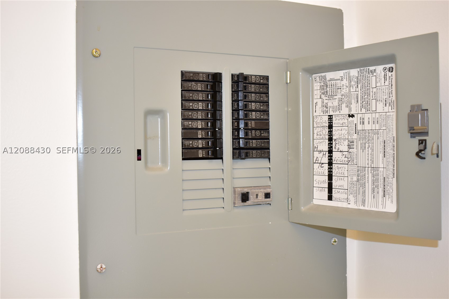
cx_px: 224
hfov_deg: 49.6
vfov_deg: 34.2
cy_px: 150
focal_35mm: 39
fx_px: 486
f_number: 4
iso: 450
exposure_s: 1/60
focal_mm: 26
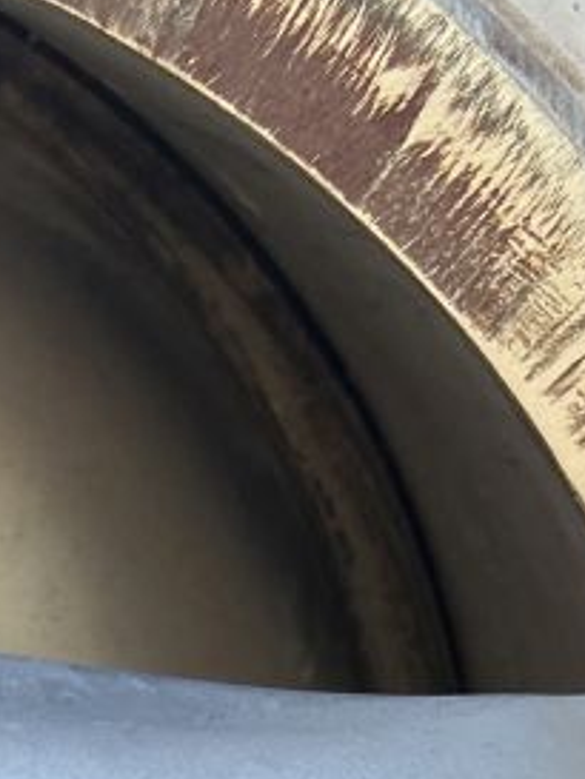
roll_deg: +4.1
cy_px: 1502
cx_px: -479
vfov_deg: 13.3
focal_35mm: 130
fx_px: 2927
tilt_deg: -24.5
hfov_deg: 10.7
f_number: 1.5
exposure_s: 1/567
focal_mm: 5.7
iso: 50
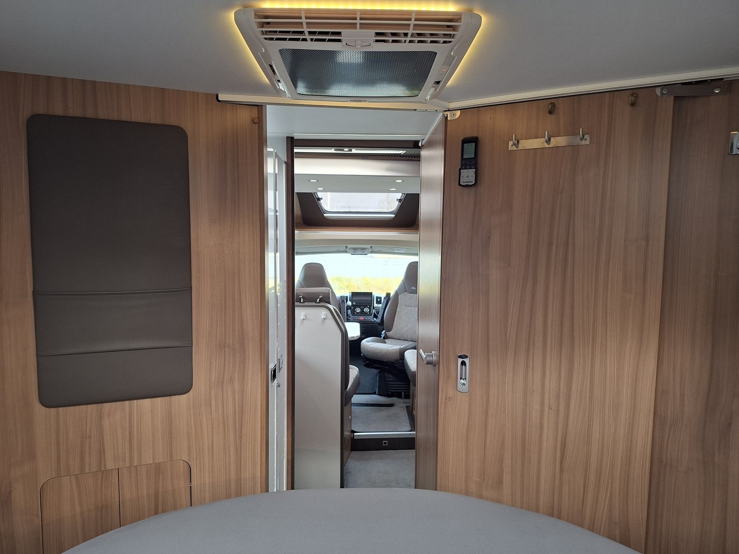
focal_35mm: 23
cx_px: 370
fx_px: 491
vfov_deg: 58.9
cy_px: 277
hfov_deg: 73.9
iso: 160
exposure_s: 1/100
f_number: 1.8
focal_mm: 5.54
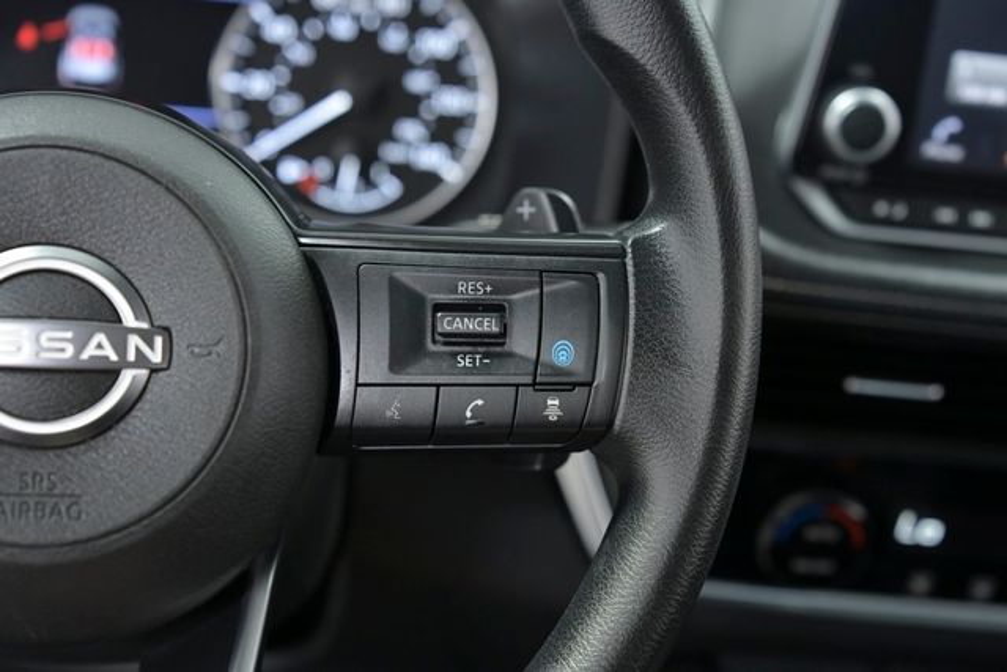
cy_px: 336
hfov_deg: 30.1
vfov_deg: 20.3
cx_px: 504
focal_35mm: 67
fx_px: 1874
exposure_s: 1/160
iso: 2000
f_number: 4
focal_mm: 67
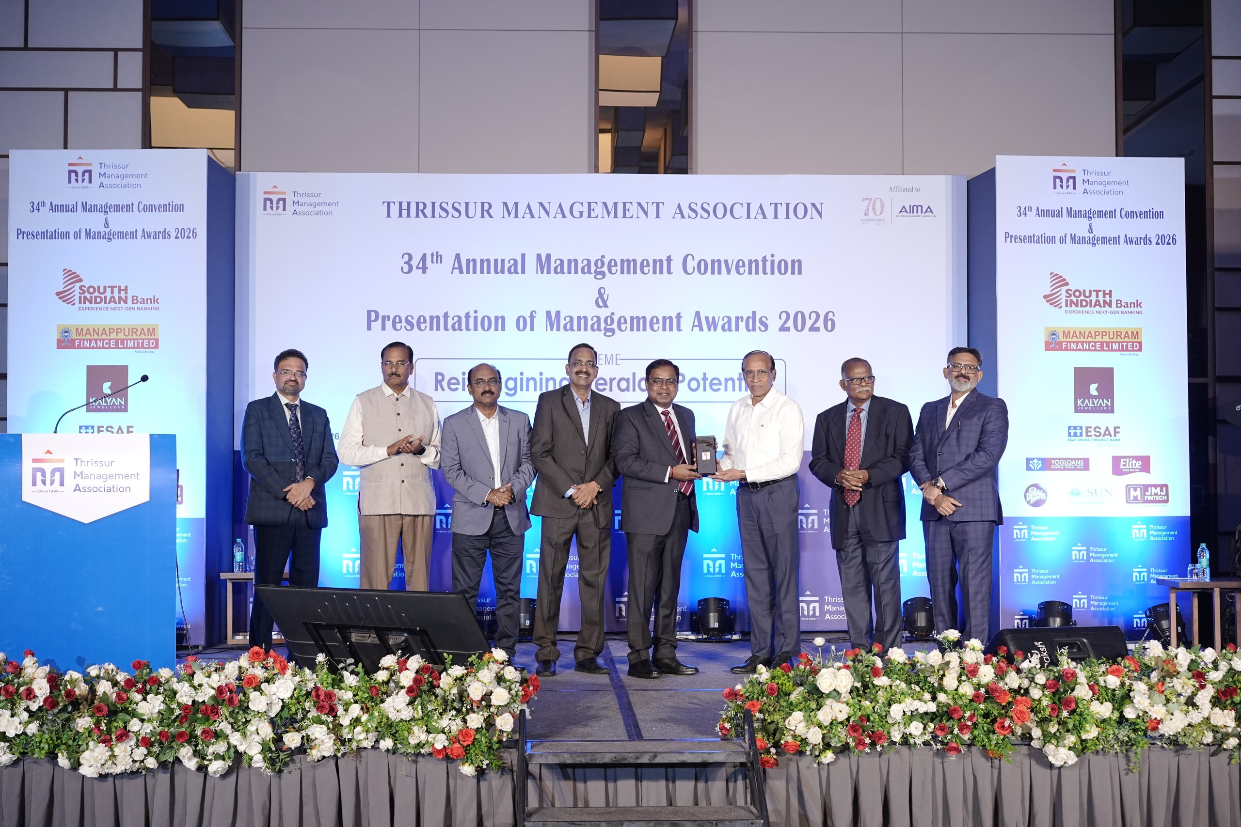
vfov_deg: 24.6
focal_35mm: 55
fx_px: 1896
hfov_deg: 36.2
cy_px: 414
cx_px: 620
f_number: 5
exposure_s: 1/160
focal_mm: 55
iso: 1600
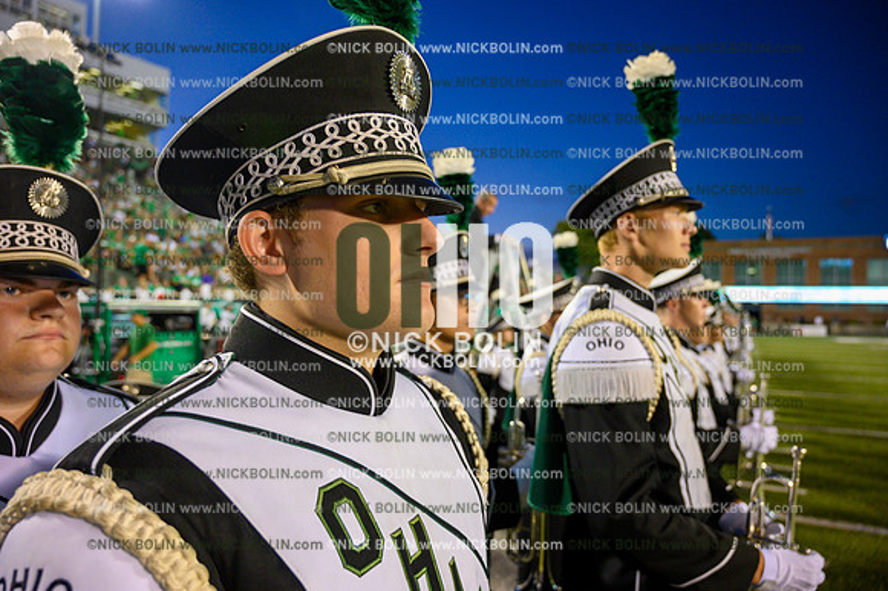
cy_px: 296
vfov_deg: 53.1
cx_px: 444
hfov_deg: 73.8
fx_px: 592
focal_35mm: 24
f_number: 4
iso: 2000
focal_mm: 24
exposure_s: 1/200
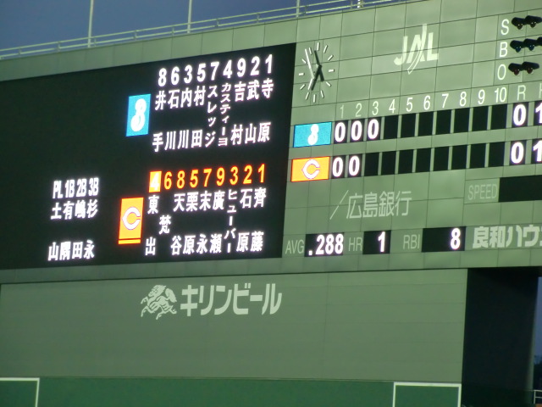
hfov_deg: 9.9
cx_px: 271
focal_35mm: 199
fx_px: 3116
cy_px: 204
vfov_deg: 7.5
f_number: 5.2
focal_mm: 35.7
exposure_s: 1/40
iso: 400
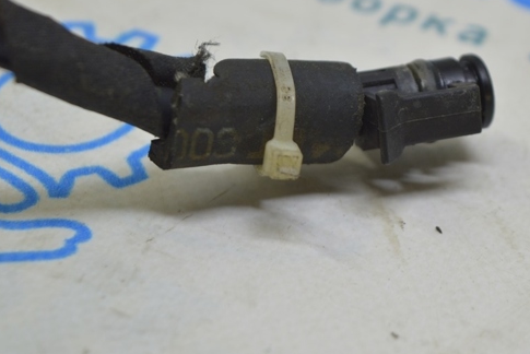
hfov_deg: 18.8
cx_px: 325
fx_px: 1601
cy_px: 135
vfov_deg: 12.6
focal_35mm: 109
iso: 400
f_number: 5.6
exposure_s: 1/25
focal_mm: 55
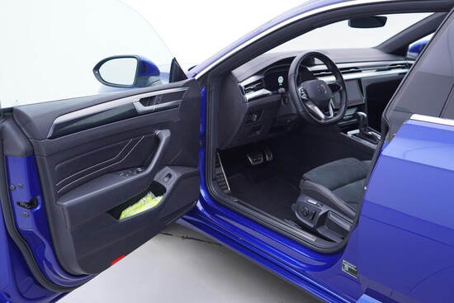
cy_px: 152
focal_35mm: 36
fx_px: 454
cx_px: 227
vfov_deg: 36.9
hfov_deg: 53.1
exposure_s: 1/40
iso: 125
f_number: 2.8
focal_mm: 24
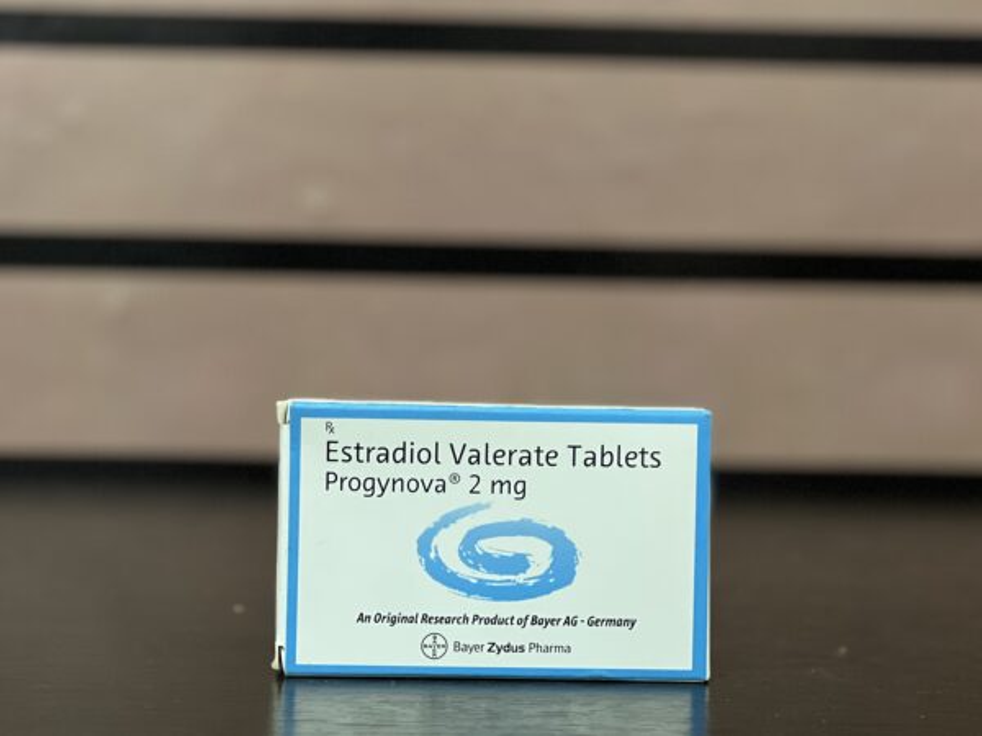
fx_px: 2184
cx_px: 491
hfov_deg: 25.3
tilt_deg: -0.9
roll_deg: -0.8
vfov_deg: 19.1
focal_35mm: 77
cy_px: 368
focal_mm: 9
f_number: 2.8
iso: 250
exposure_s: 1/33
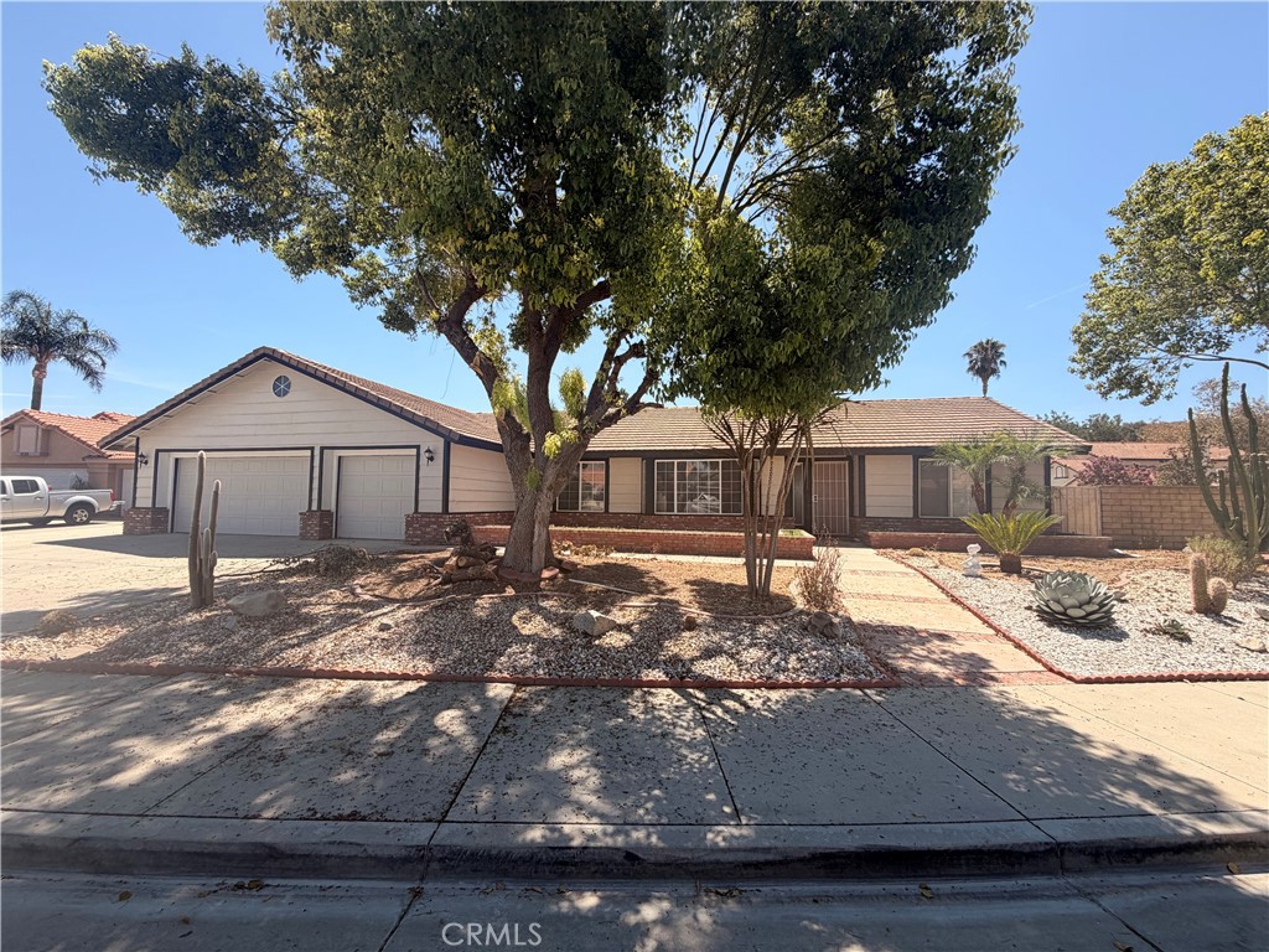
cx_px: 634
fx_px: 513
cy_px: 476
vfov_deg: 85.7
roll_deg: -0.9
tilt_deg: +3.0
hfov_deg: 102.1
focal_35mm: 14
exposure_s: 1/770
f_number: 2.2
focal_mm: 2.22
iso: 32
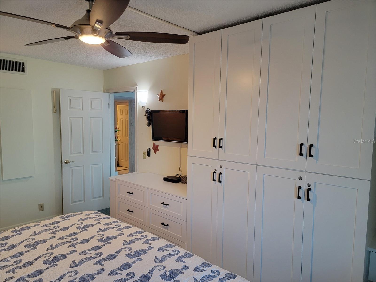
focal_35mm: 24
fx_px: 261
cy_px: 141
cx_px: 188
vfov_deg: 56.8
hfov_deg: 71.6
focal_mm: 6.7
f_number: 1.8
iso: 250
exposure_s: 1/120
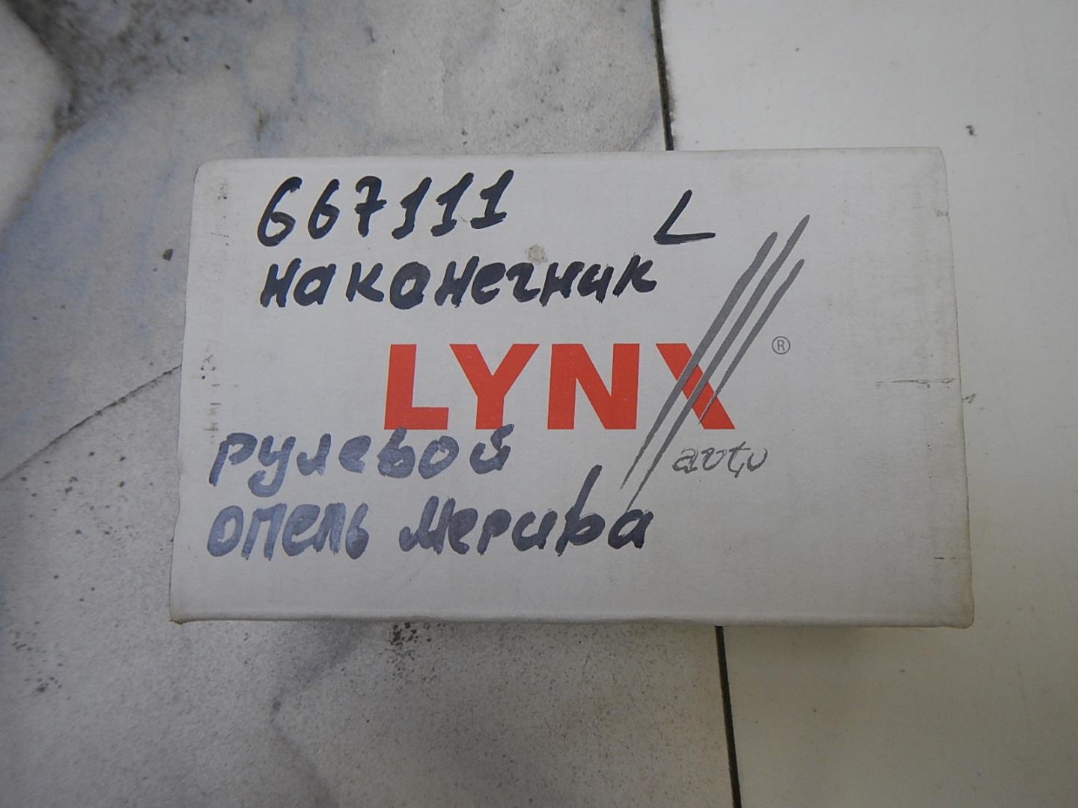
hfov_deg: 55.4
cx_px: 539
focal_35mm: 33
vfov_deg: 42.9
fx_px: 1028
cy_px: 404
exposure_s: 1/30
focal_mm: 5.9
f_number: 3.9
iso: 200
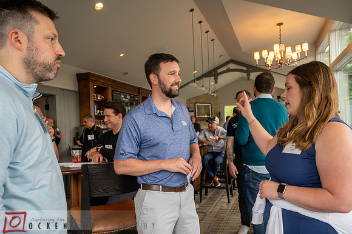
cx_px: 186
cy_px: 132
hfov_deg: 67.2
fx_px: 265
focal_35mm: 27
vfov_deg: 47.6
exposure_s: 1/100
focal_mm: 24
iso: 640
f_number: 4
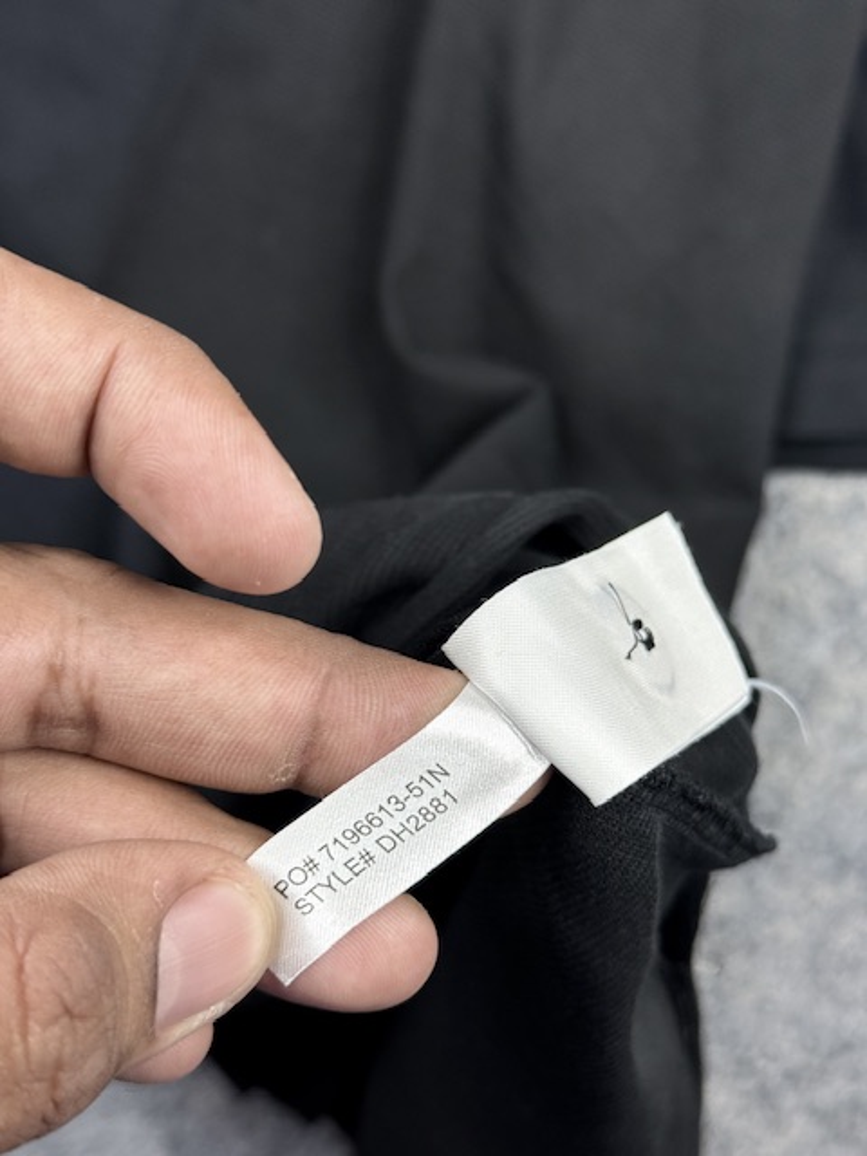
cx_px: 434
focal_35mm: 48
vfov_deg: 39.7
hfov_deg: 30.3
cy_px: 578
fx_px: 1603
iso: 64
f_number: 1.78
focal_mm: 6.76
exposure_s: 1/100
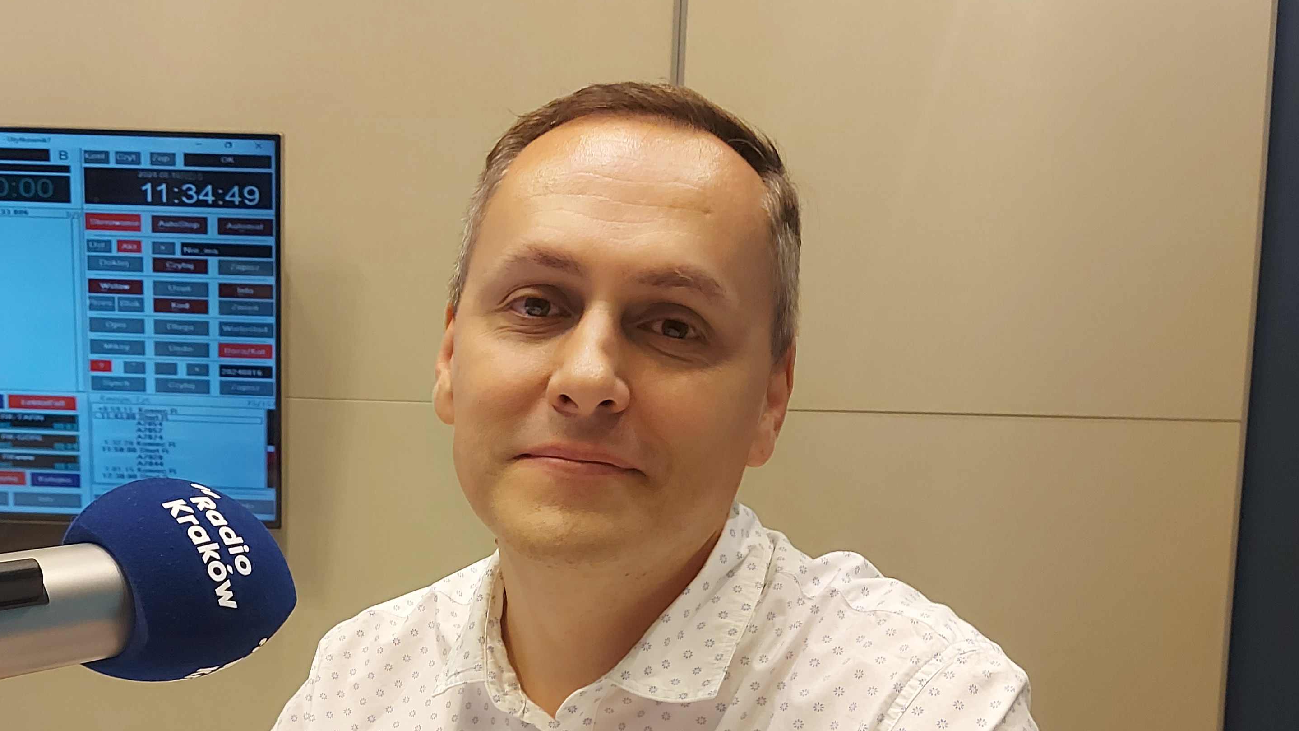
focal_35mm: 42
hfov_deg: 47.4
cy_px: 670
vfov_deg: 27.2
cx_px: 416
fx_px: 1447
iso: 250
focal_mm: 5.23
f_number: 1.8
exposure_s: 1/50
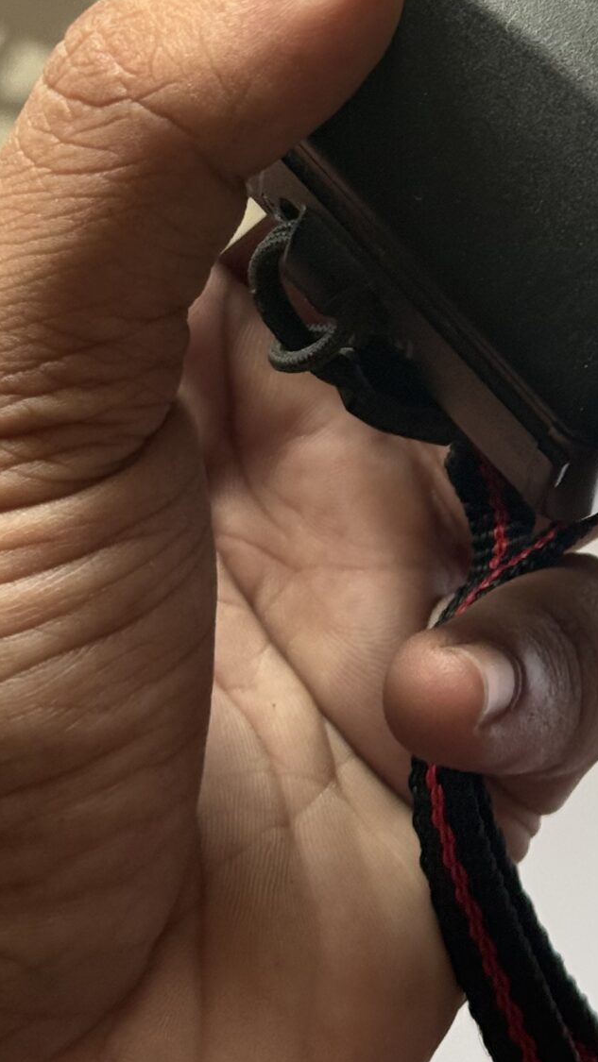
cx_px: 754
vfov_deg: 17.3
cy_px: -138
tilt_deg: -62.8
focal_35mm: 119
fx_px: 3354
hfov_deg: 10.0
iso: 100
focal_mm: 6.76
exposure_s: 1/97
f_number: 1.78
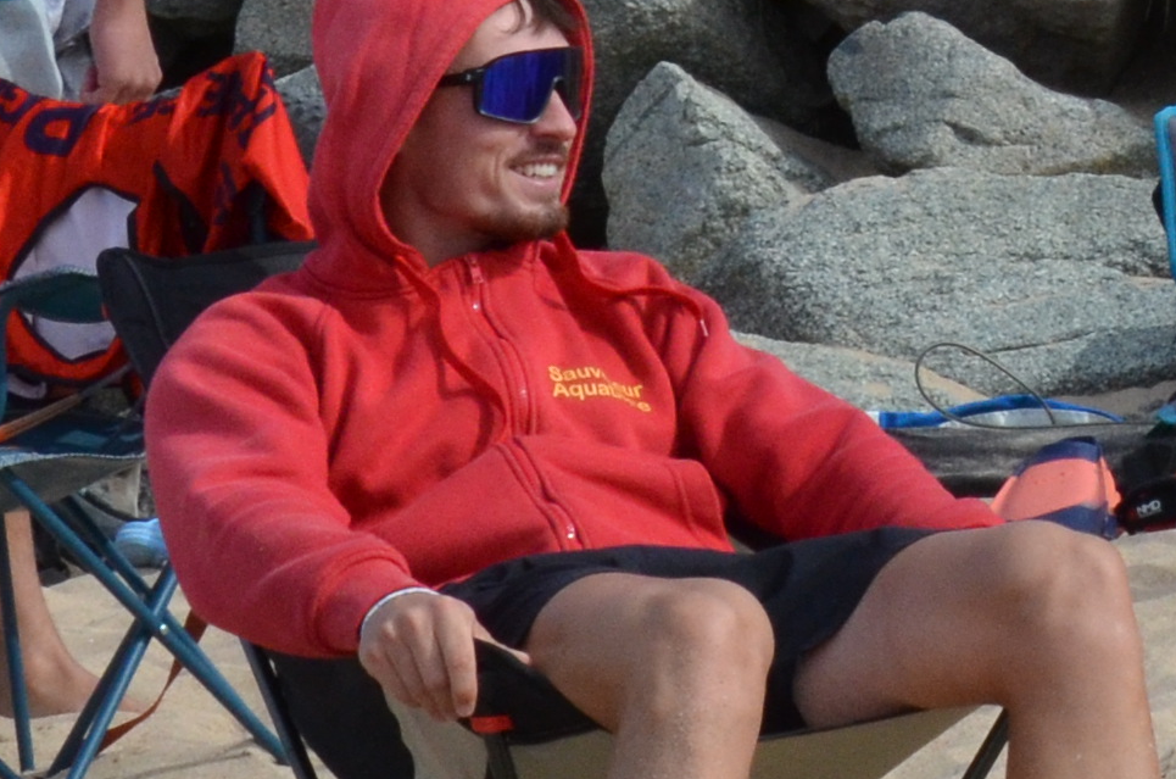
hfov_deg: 8.2
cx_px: 1891
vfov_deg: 5.5
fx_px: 7986
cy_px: -369
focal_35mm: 245
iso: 800
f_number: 13
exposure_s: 1/640
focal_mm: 32
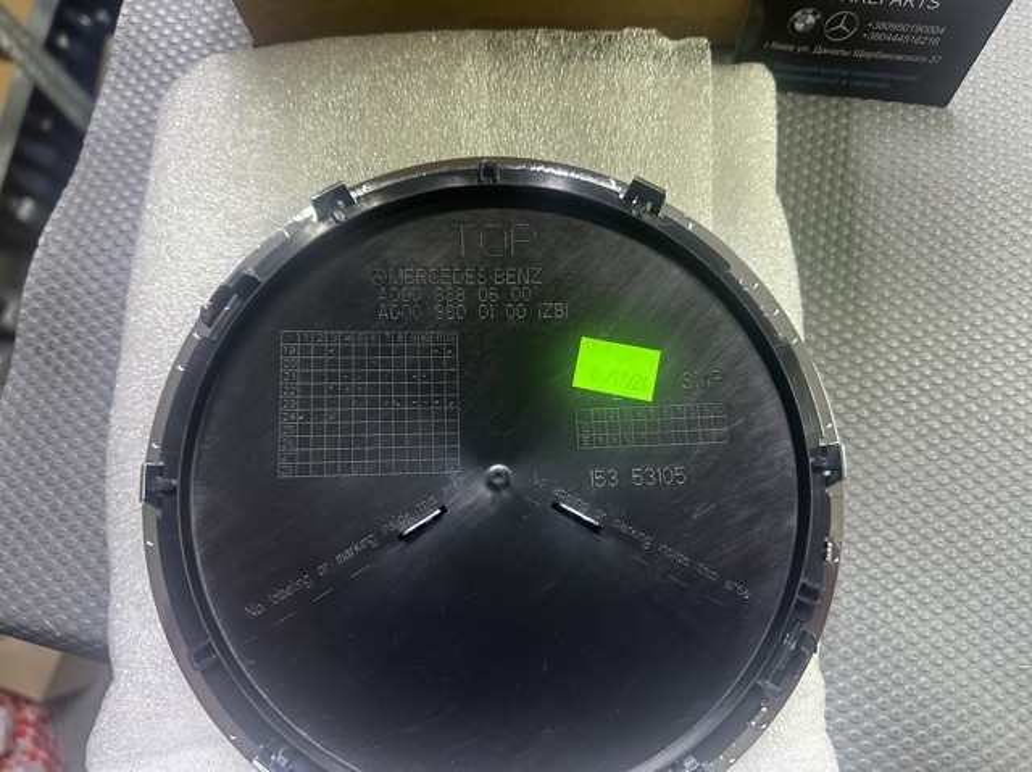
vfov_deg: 56.8
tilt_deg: -77.2
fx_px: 715
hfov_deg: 71.6
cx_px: 516
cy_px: 386
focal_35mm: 24
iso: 320
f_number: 1.78
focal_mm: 6.86
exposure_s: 1/60
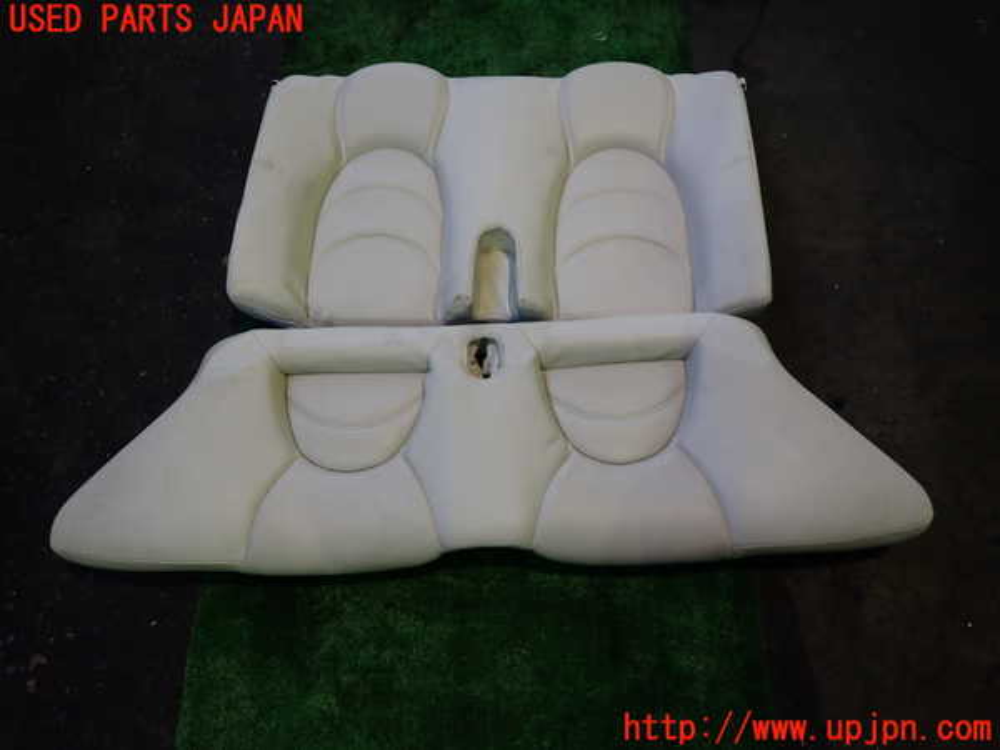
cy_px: 375
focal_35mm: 25
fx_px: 722
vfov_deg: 54.9
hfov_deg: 69.4
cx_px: 500
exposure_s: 1/60
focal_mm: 4.5
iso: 200
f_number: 2
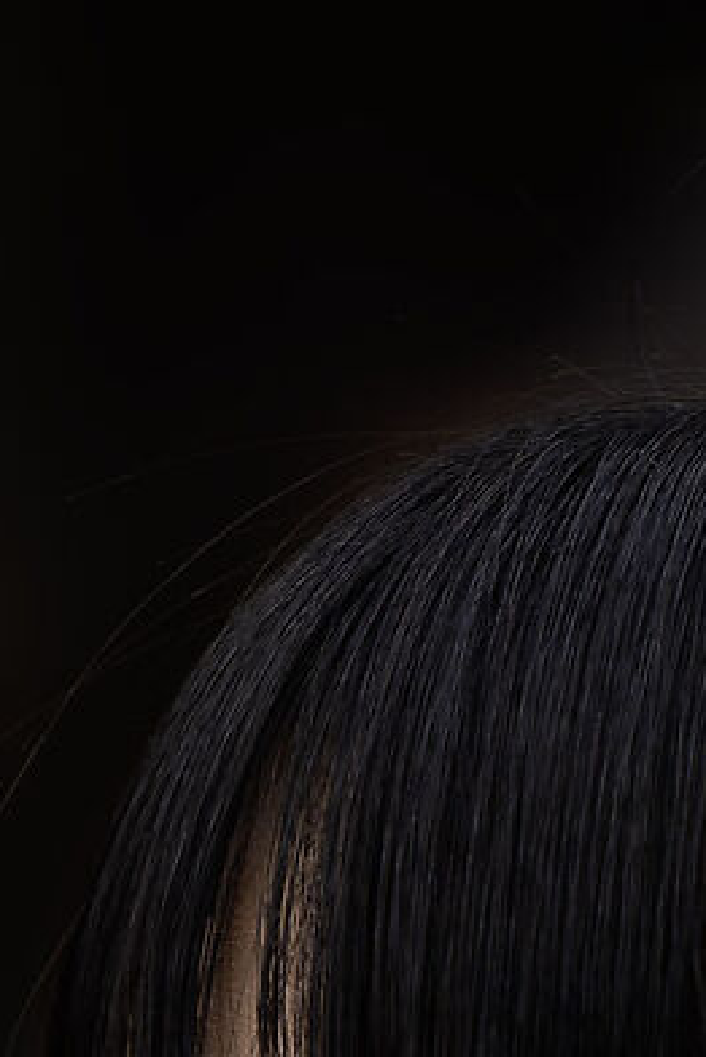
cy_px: 2696
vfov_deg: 0.8
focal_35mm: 2447
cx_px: 989
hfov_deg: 0.6
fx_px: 71850
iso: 400
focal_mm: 400
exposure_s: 1/1250
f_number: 2.8
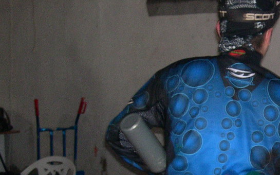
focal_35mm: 142
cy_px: 123
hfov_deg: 14.4
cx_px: 296
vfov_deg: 9.2
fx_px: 1083
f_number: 3.4
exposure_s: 1/60
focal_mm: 12.2
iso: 400
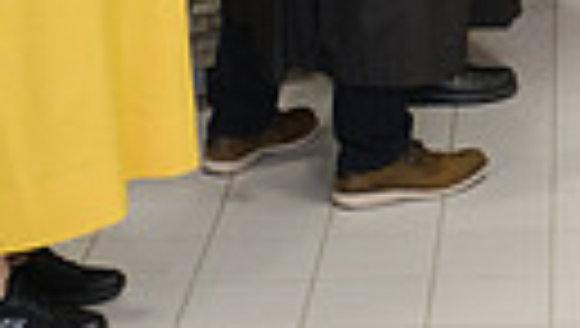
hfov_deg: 13.5
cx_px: 701
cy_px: -335
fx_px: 2387
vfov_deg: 7.5
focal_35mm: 155
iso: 1600
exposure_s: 1/100
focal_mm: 22
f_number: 3.6
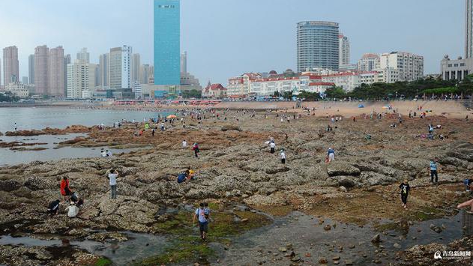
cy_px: 111
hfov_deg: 58.0
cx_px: 238
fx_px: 426
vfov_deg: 34.6
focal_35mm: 34
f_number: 5.6
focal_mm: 32
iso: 200
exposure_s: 1/640
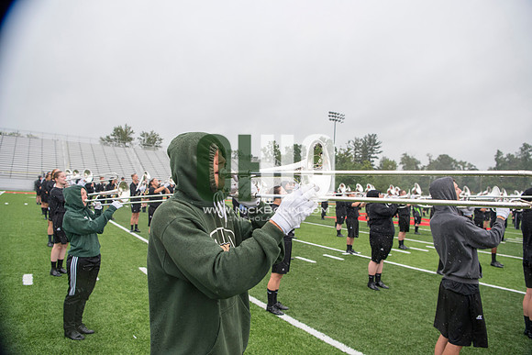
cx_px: 266
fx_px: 355
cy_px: 178
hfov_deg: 73.7
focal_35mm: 24
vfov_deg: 53.2
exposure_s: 1/800
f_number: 4
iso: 400
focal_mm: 24
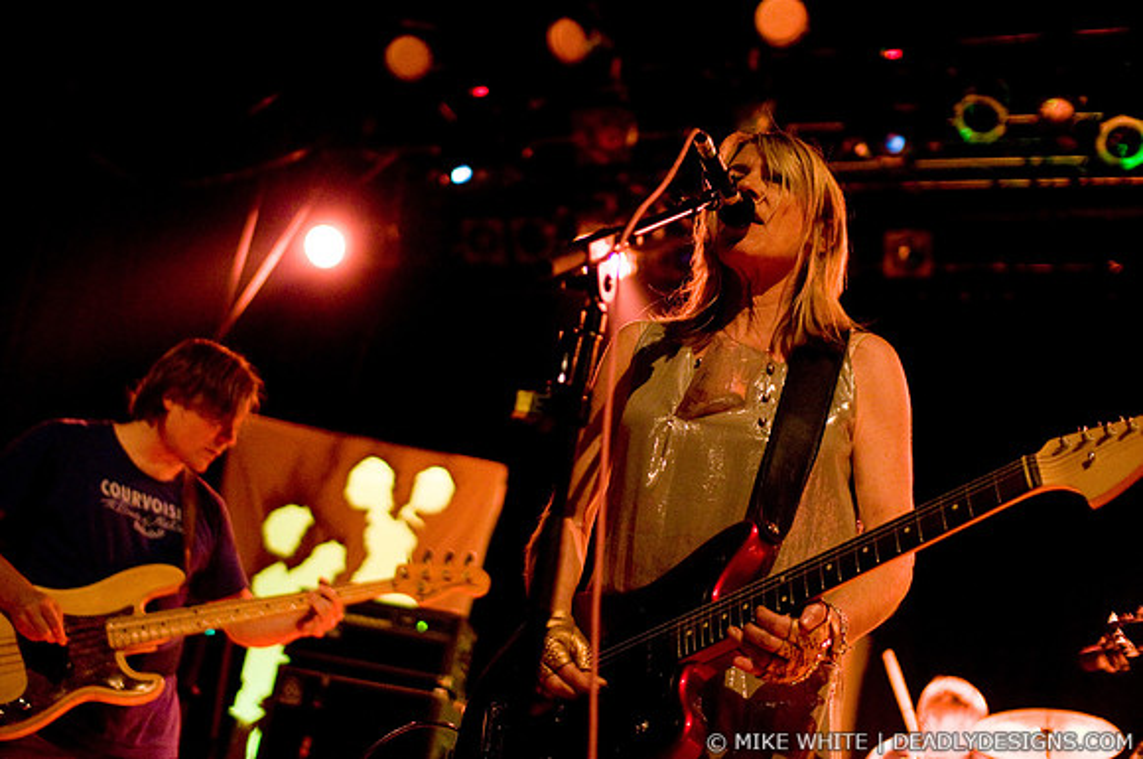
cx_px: 572
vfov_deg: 29.8
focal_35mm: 45
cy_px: 380
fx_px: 1427
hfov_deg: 43.7
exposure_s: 1/160
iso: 1000
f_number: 1.8
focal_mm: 30
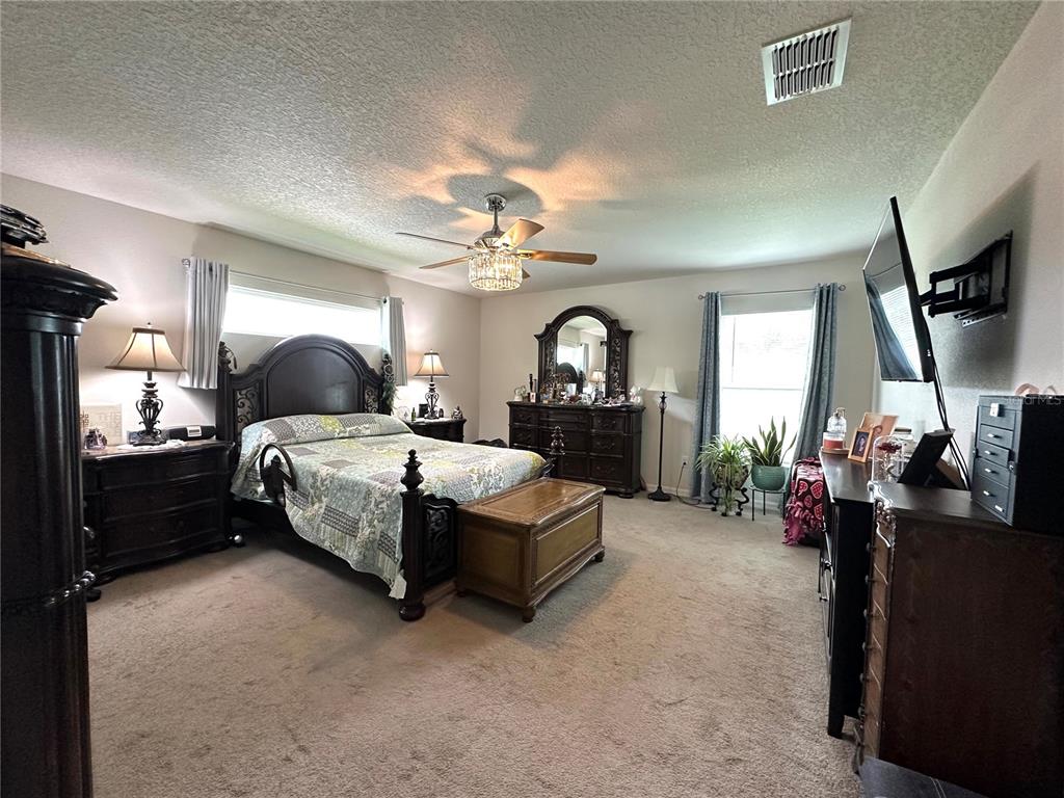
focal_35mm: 14
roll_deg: -1.6
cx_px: 532
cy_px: 399
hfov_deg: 102.1
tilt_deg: -2.8
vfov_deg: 85.7
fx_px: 430
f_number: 2.2
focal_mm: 2.22
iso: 250
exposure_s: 1/120
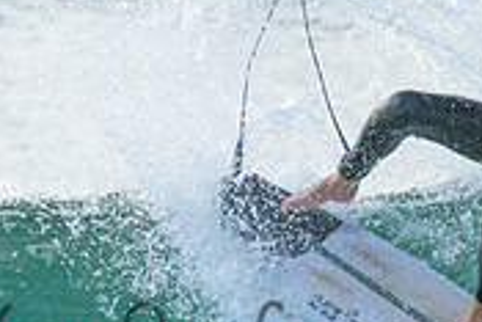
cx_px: 242
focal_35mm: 2647
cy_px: 321
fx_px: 35469
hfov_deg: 0.8
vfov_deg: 0.5
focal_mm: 800
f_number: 11
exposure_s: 1/1000
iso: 9000
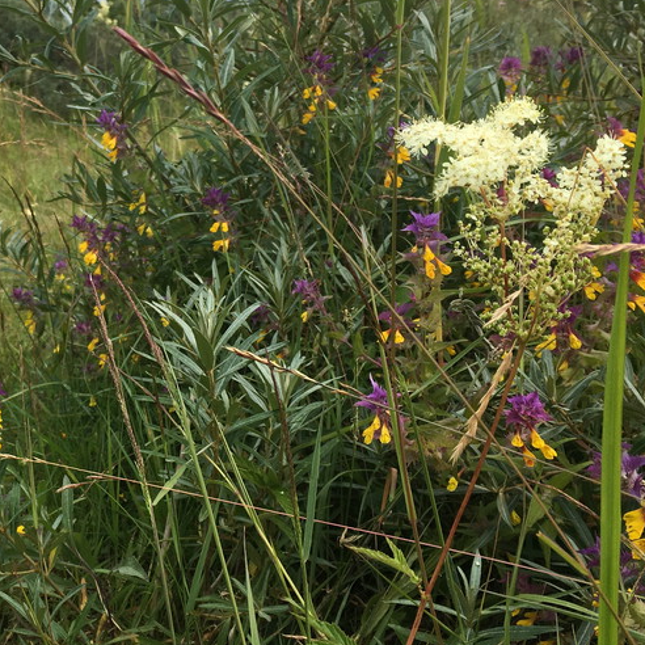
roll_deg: +5.9
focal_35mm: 50
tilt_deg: -7.3
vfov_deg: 34.0
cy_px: 295
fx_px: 1054
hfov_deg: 32.3
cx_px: 59
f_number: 2.2
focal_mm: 4.15
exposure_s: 1/1183
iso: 25
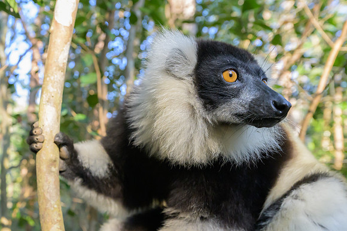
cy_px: 165
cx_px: 93
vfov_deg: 33.4
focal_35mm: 39
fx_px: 379
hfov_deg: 47.6
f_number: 5.6
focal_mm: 24
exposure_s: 1/1000
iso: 5600
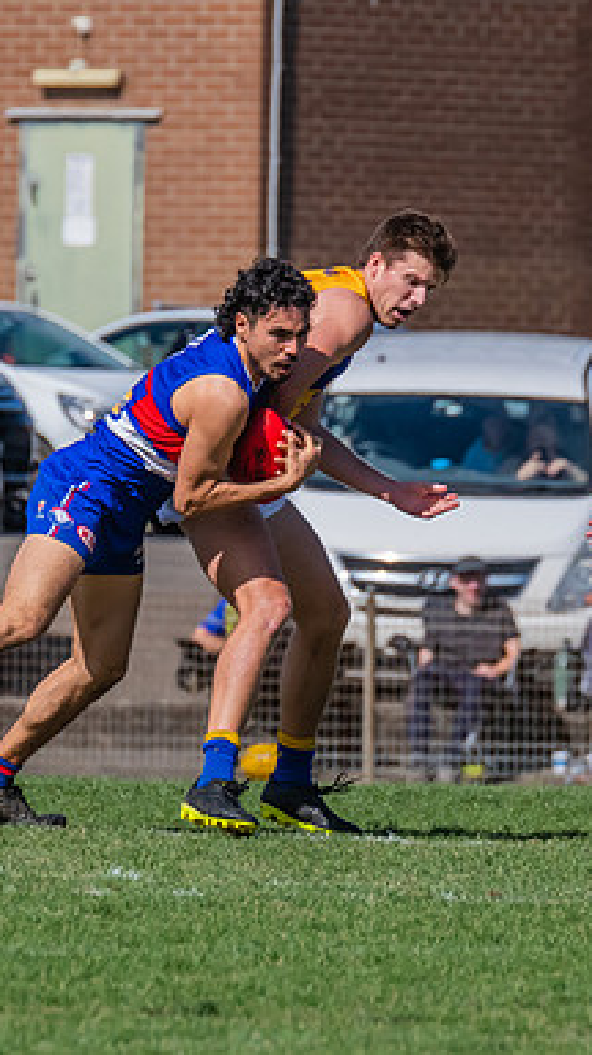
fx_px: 29388
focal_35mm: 1051
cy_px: 388
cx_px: 411
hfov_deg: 1.2
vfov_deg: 2.1
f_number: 10
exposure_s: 1/1600
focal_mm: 420
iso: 800
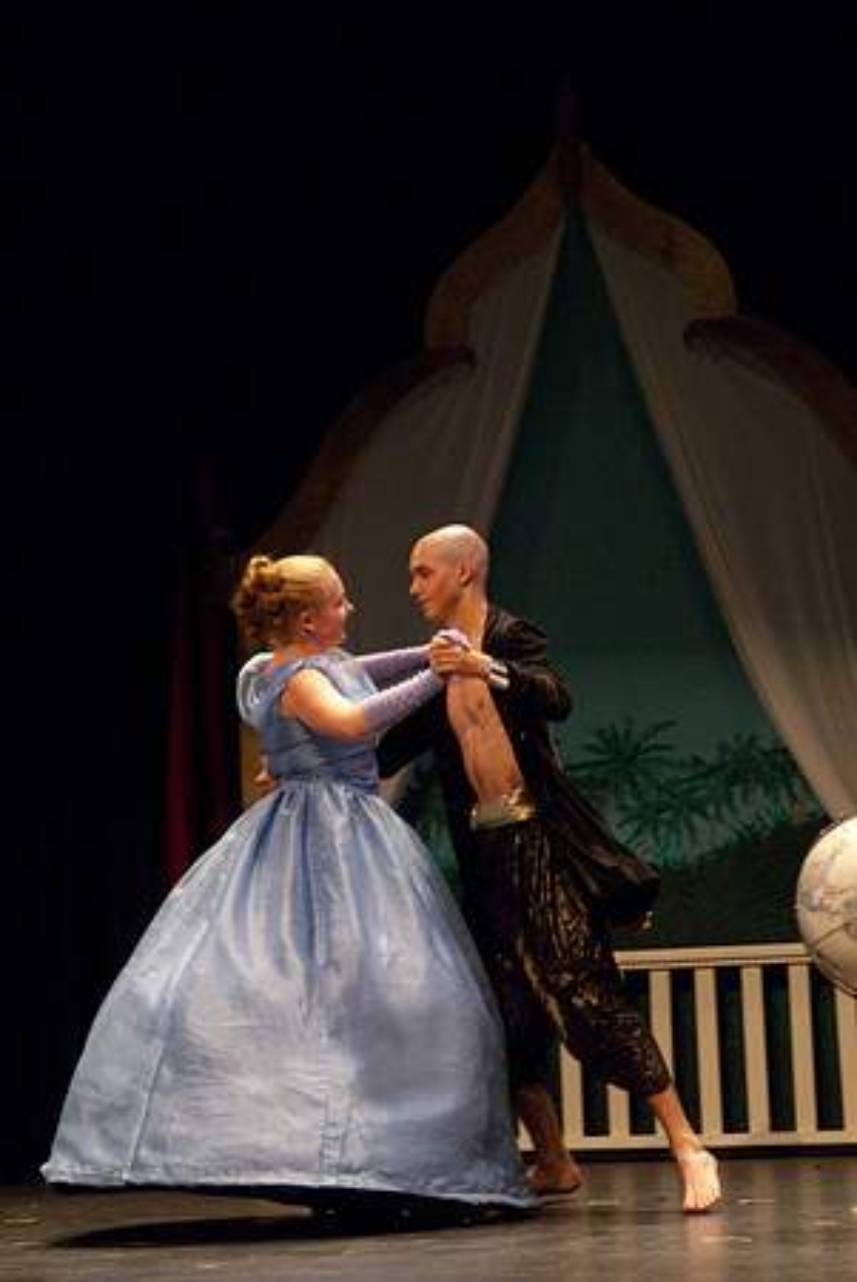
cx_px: 428
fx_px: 4008
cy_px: 641
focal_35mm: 112
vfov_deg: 18.2
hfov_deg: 12.2
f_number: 2.8
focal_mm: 75
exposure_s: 1/160
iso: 1250
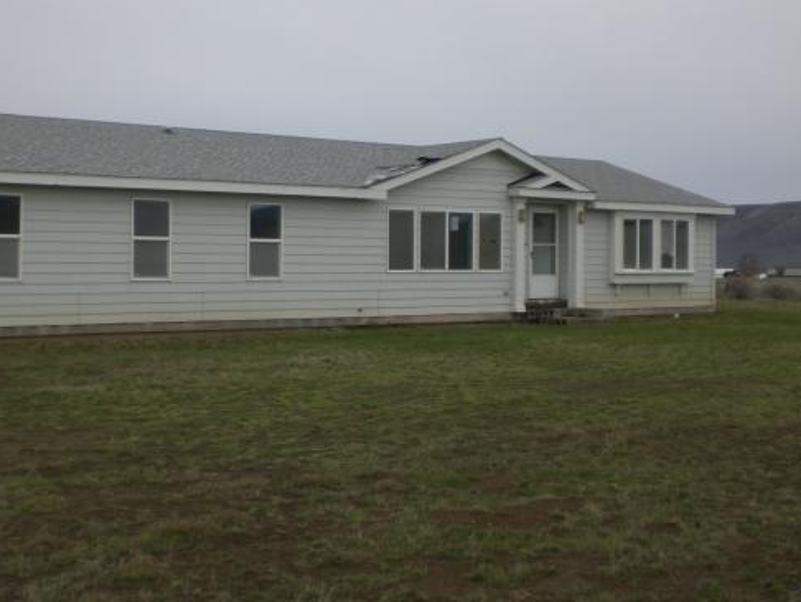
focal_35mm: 50
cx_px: 325
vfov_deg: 29.0
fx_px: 1158
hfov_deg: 38.0
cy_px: 233
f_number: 3.1
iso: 50
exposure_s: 1/400
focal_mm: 6.3
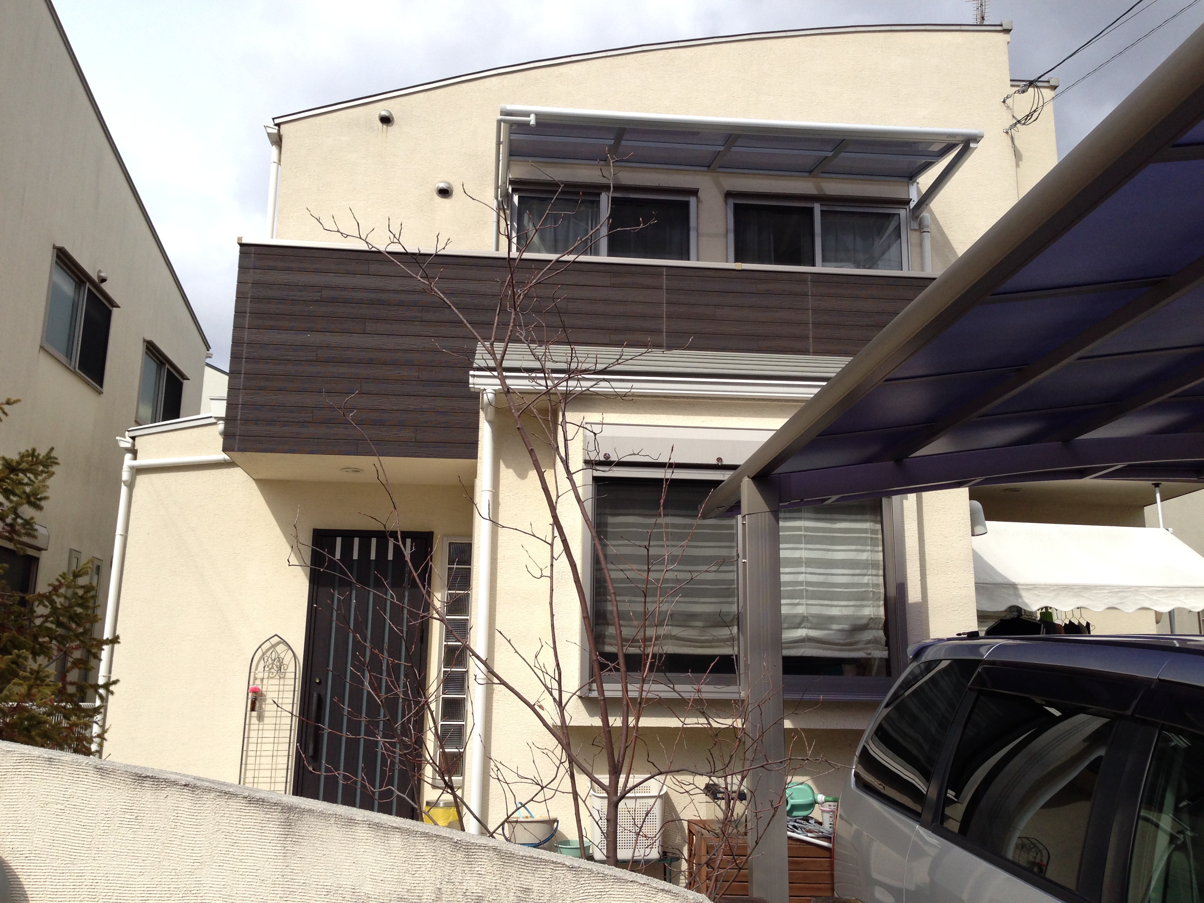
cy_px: 452
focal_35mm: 33
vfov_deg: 42.9
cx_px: 602
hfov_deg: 55.4
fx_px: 1148
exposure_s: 1/1642
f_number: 2.4
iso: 64
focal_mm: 4.12
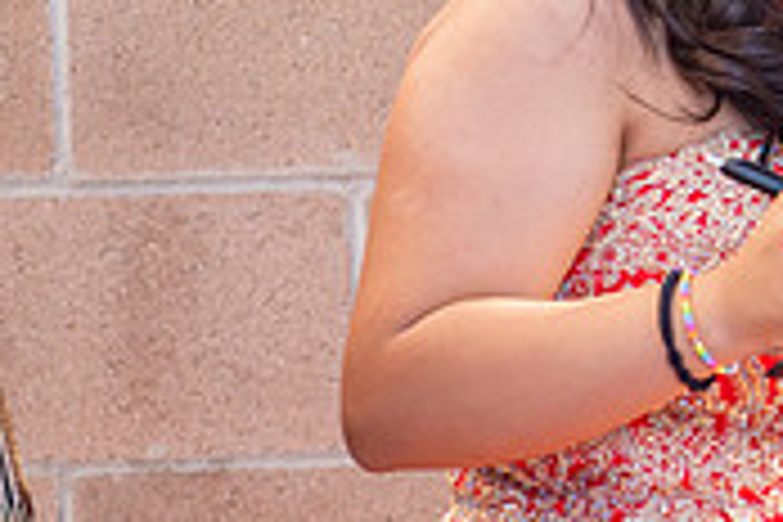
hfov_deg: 8.6
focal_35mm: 233
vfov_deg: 5.9
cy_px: 151
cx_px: 1264
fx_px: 5067
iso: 400
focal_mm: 70
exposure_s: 1/200
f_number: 5
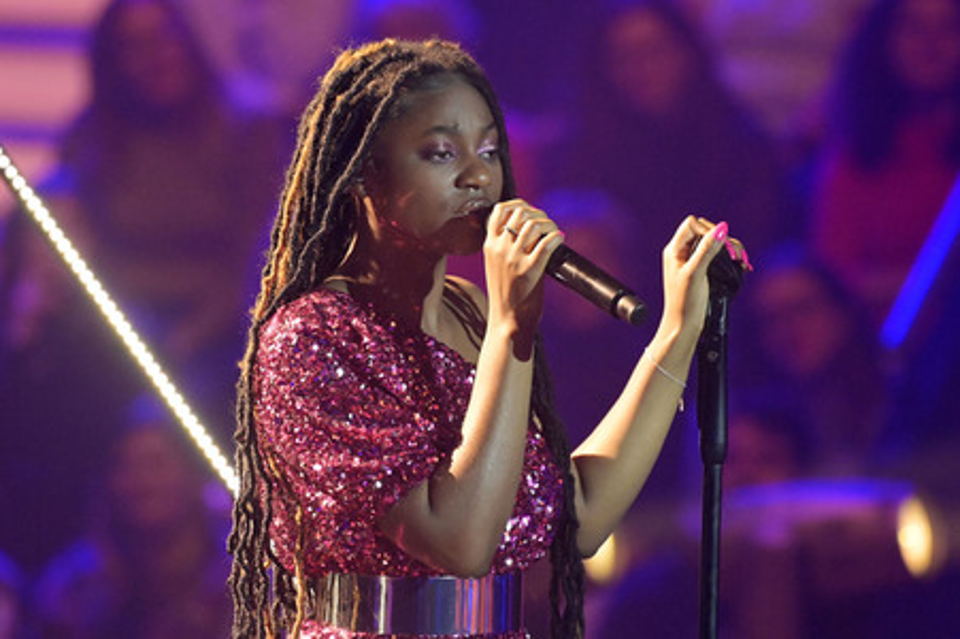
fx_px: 11191
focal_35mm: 420
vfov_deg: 3.3
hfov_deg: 4.9
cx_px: 480
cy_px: 320
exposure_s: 1/320
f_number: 5.6
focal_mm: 420
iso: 12800
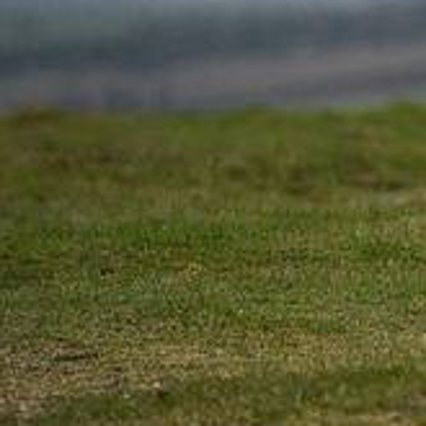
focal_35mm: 598
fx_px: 8326
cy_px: 46
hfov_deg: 2.9
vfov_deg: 2.9
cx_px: 746
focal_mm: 200
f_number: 4.5
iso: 1100
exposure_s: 1/1250
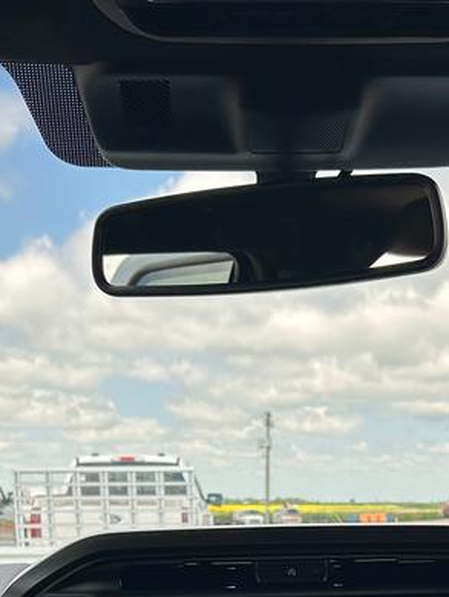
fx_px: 1106
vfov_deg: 27.2
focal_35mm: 64
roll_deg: -1.3
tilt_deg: -10.2
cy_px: 686
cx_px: 294
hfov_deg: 22.9
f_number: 1.5
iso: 50
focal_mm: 5.7
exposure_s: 1/1553
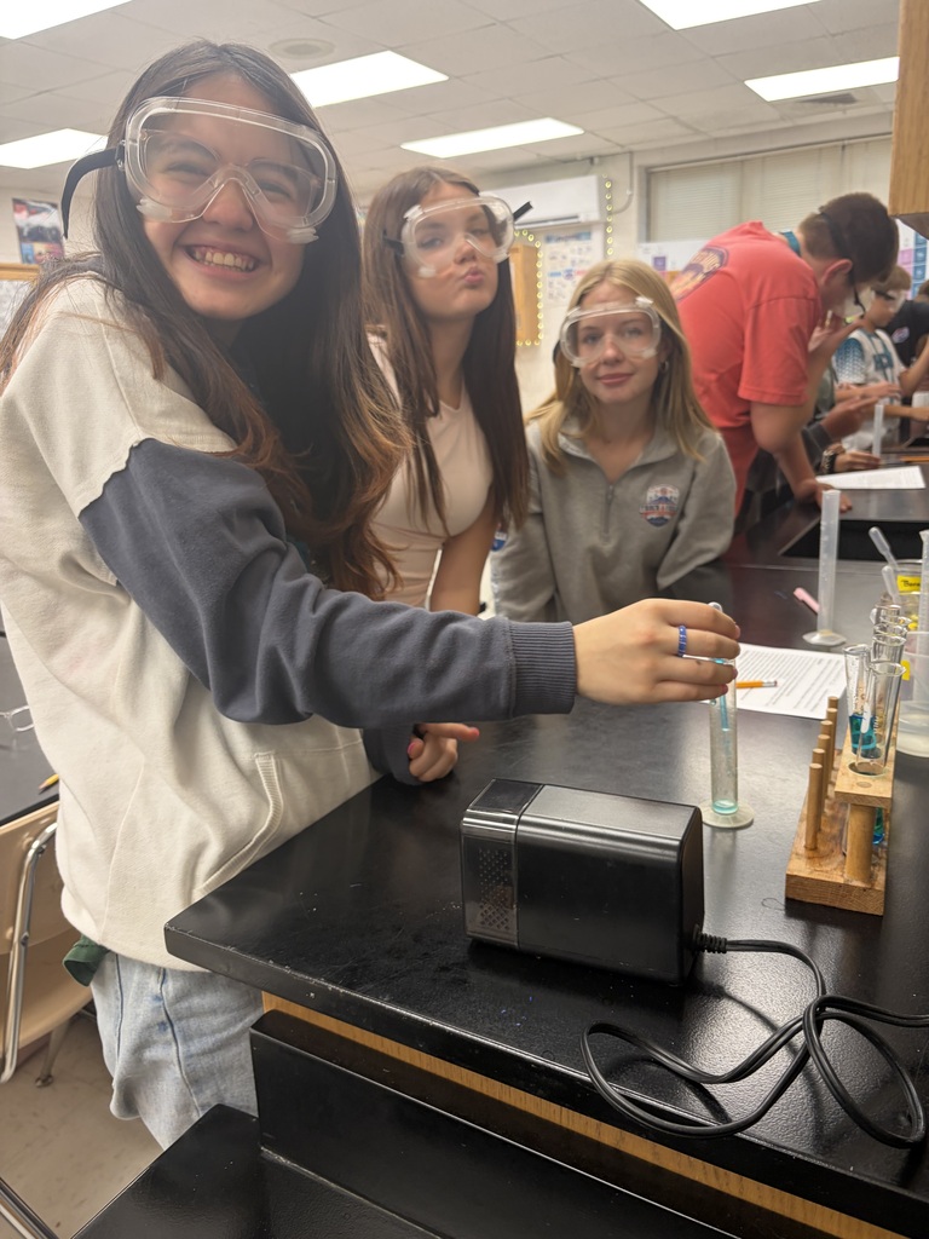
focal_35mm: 26
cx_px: 464
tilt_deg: -12.6
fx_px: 930
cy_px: 620
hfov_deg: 53.1
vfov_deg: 67.3
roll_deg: +3.6
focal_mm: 5.96
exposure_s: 1/60
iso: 80
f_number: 1.6
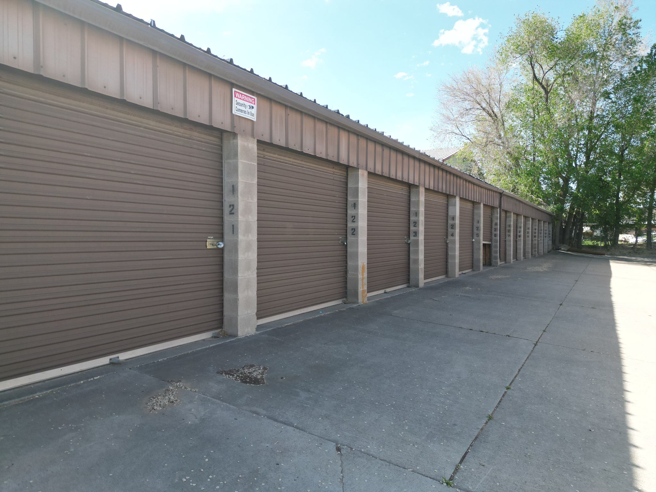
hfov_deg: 71.6
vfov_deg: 56.8
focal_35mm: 24
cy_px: 246
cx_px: 328
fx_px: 455
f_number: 1.7
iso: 200
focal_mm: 6.72
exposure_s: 1/1500
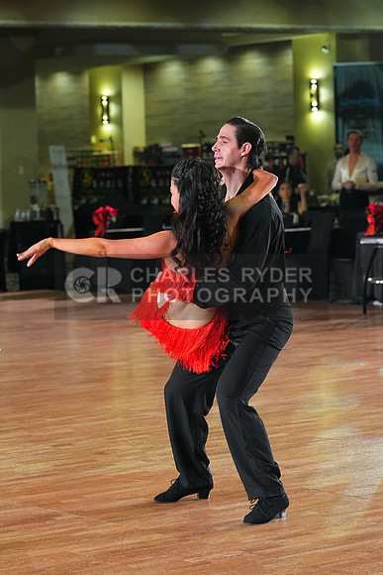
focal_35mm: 125
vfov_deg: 16.4
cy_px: 288
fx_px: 1993
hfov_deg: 11.0
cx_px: 192
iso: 8000
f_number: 5.6
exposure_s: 1/400
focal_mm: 125
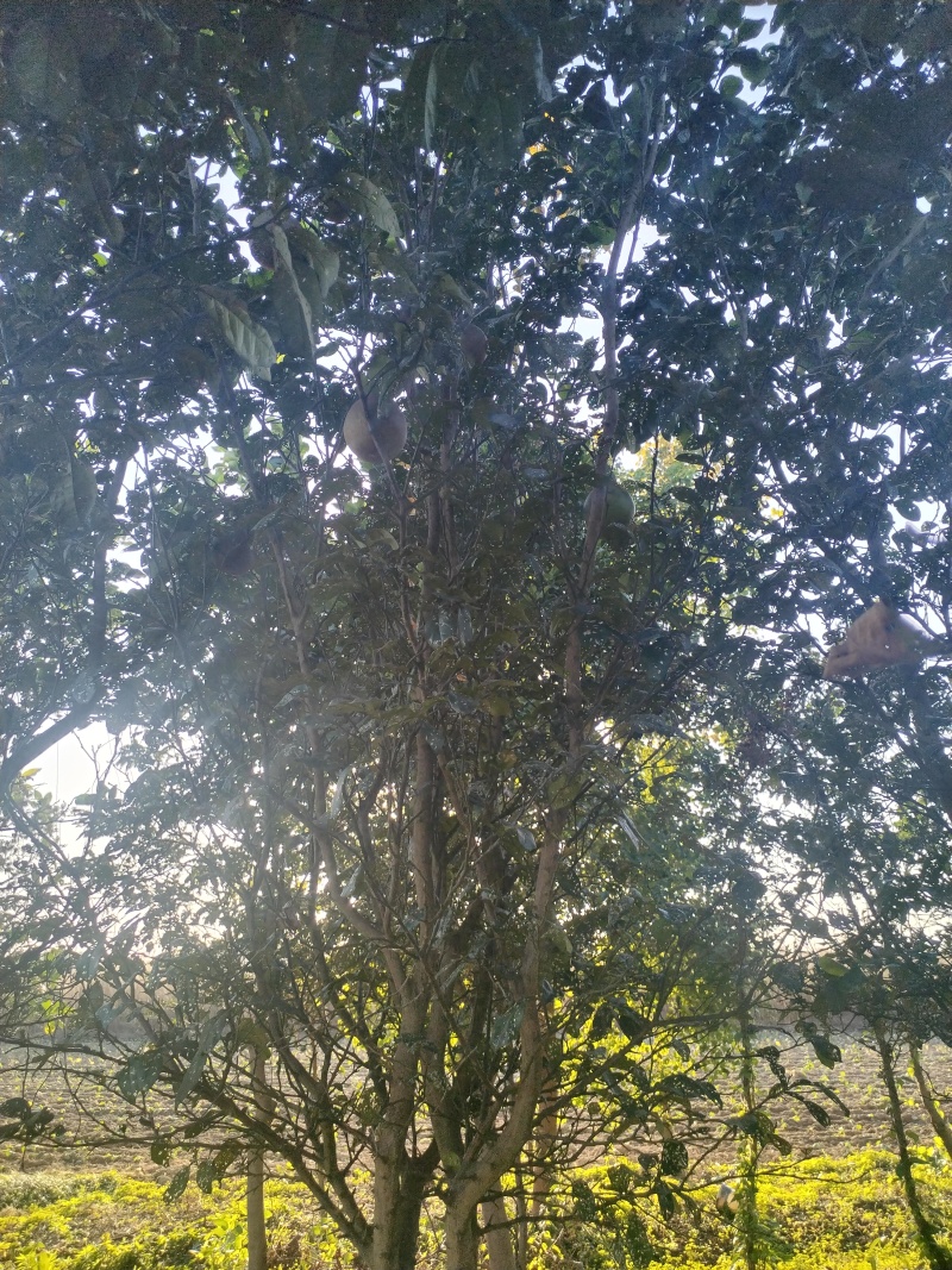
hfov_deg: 53.1
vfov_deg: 67.3
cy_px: 635
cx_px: 476
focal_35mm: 26
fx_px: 954
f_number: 1.8
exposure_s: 1/227
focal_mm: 4.75
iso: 100
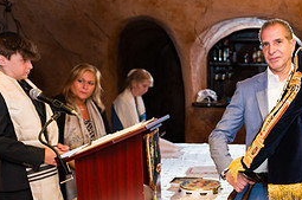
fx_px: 461
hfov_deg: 34.6
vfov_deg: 24.5
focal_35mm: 55
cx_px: 263
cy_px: 125
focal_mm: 24
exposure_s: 1/200
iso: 1250
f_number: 4
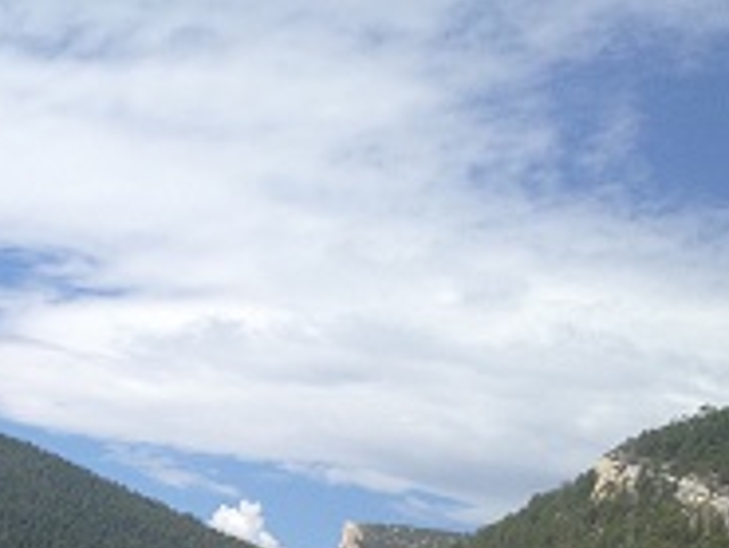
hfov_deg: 21.7
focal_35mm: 85
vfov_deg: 16.7
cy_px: 656
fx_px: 1791
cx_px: -87
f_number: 2.4
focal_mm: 4.28
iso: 50
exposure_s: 1/1972
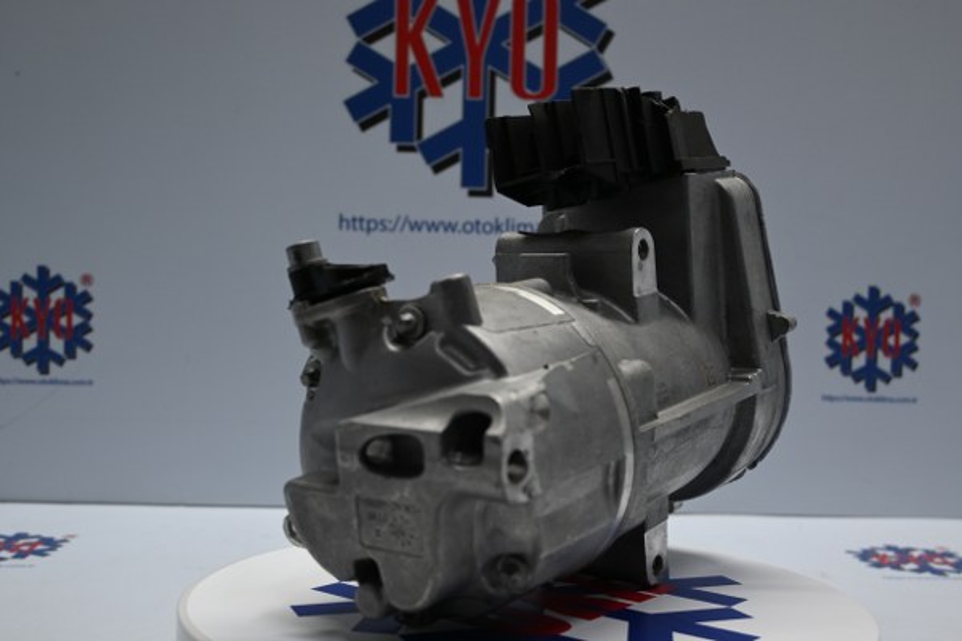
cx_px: 481
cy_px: 320
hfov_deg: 48.7
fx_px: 1062
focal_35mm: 40
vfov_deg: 33.6
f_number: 4.5
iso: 250
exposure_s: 1/40
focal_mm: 26.5
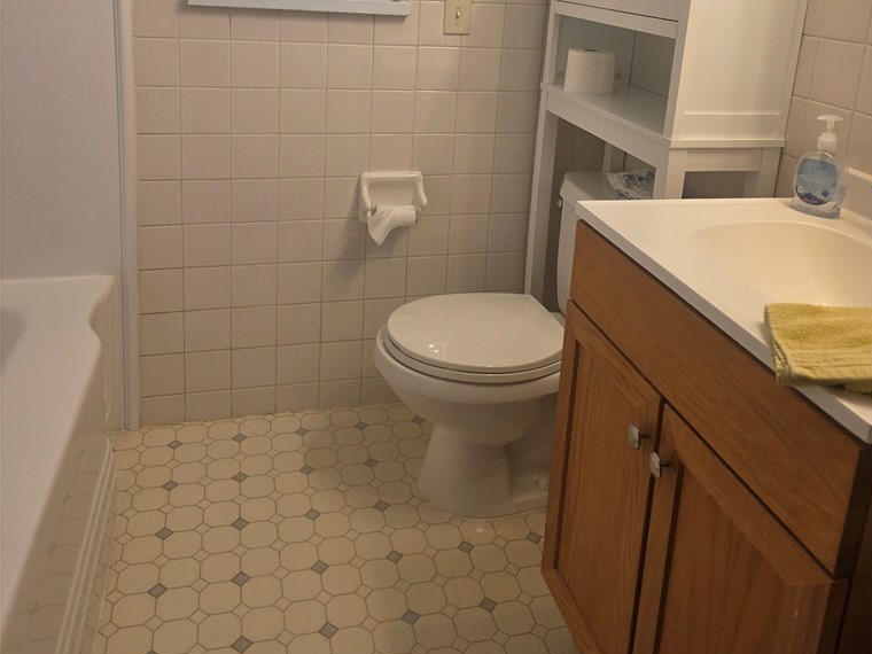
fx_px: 781
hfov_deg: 58.4
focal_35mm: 31
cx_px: 439
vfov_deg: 43.8
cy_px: 156
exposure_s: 1/120
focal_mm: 6.3
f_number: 1.7
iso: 100
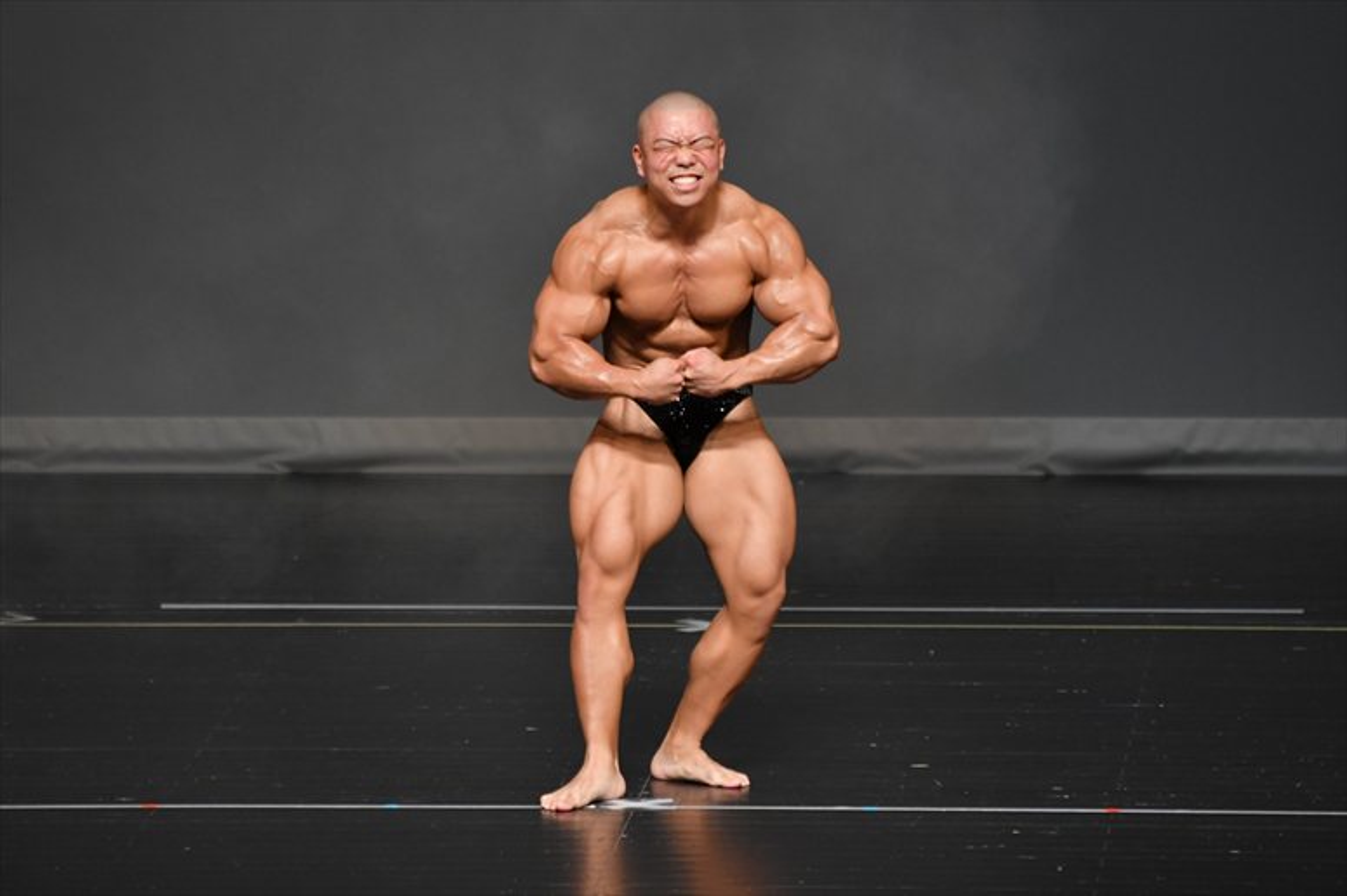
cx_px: 674
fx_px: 14025
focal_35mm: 375
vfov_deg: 3.7
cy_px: 448
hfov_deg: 5.5
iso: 1600
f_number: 5.6
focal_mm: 250
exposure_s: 1/400
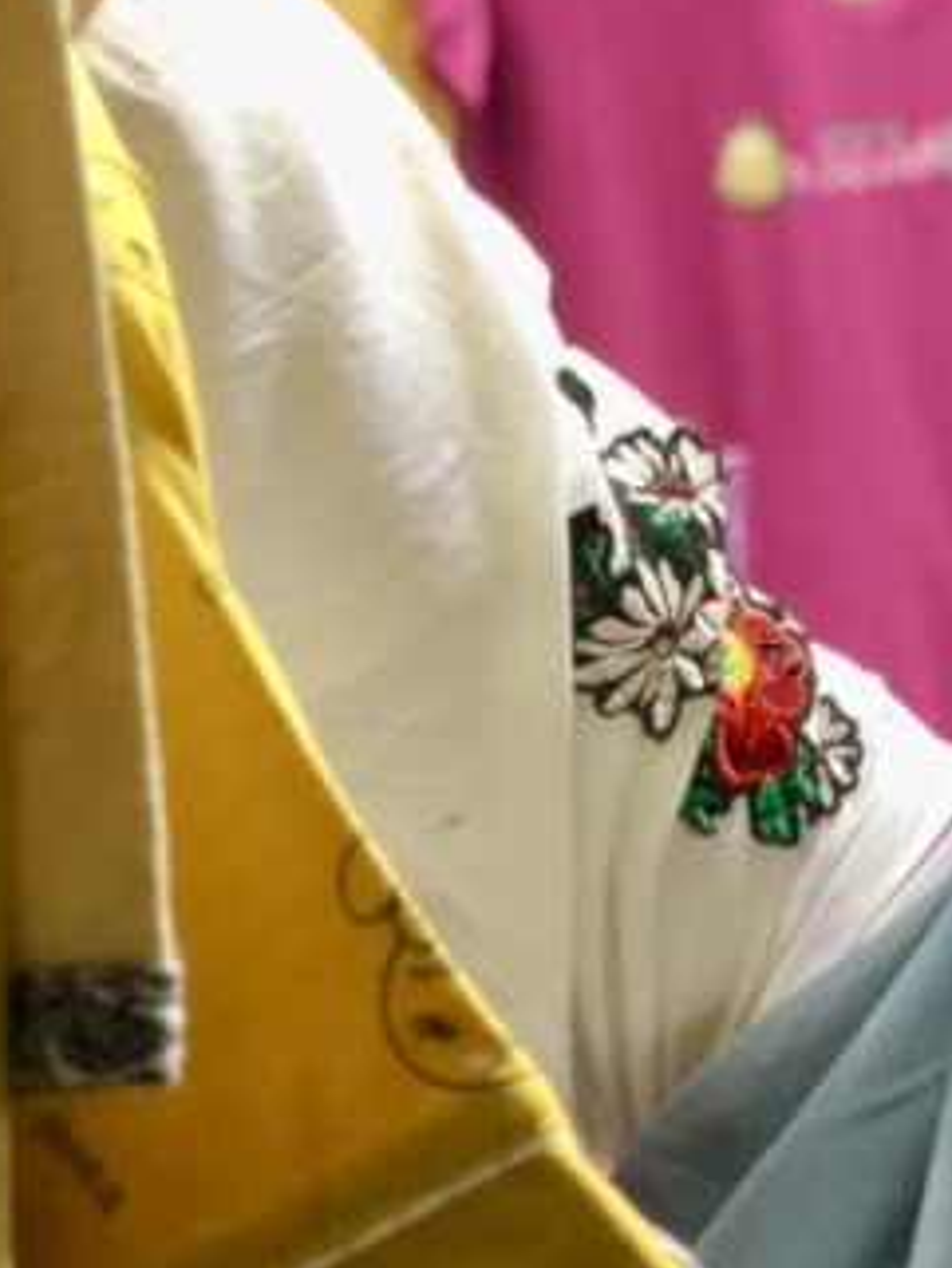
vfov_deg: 17.9
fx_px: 4031
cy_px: 573
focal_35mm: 110
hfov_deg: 13.3
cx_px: 909
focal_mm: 6
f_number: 2.4
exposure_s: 1/33
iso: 80
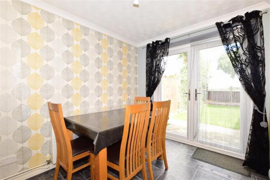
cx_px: 135
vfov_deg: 77.3
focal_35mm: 15
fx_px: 112
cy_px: 90
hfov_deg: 100.4
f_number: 9
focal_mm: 10
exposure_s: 1/30
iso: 400
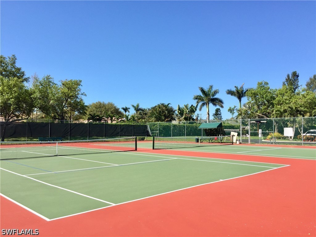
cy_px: 118
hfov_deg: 61.7
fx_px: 265
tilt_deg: +1.9
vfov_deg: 48.2
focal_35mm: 29
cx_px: 158
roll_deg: +0.2
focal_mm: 4.15
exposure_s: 1/1883
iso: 32
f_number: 2.2
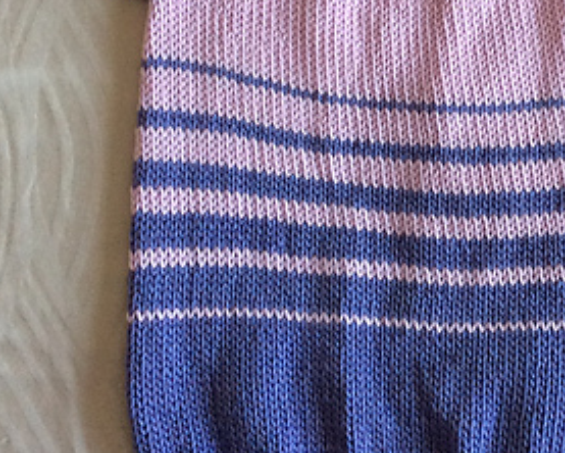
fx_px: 1205
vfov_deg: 20.8
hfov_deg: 25.9
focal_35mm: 72
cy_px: 37
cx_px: 459
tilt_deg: -82.3
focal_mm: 3.3
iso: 100
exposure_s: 1/24
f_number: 2.4
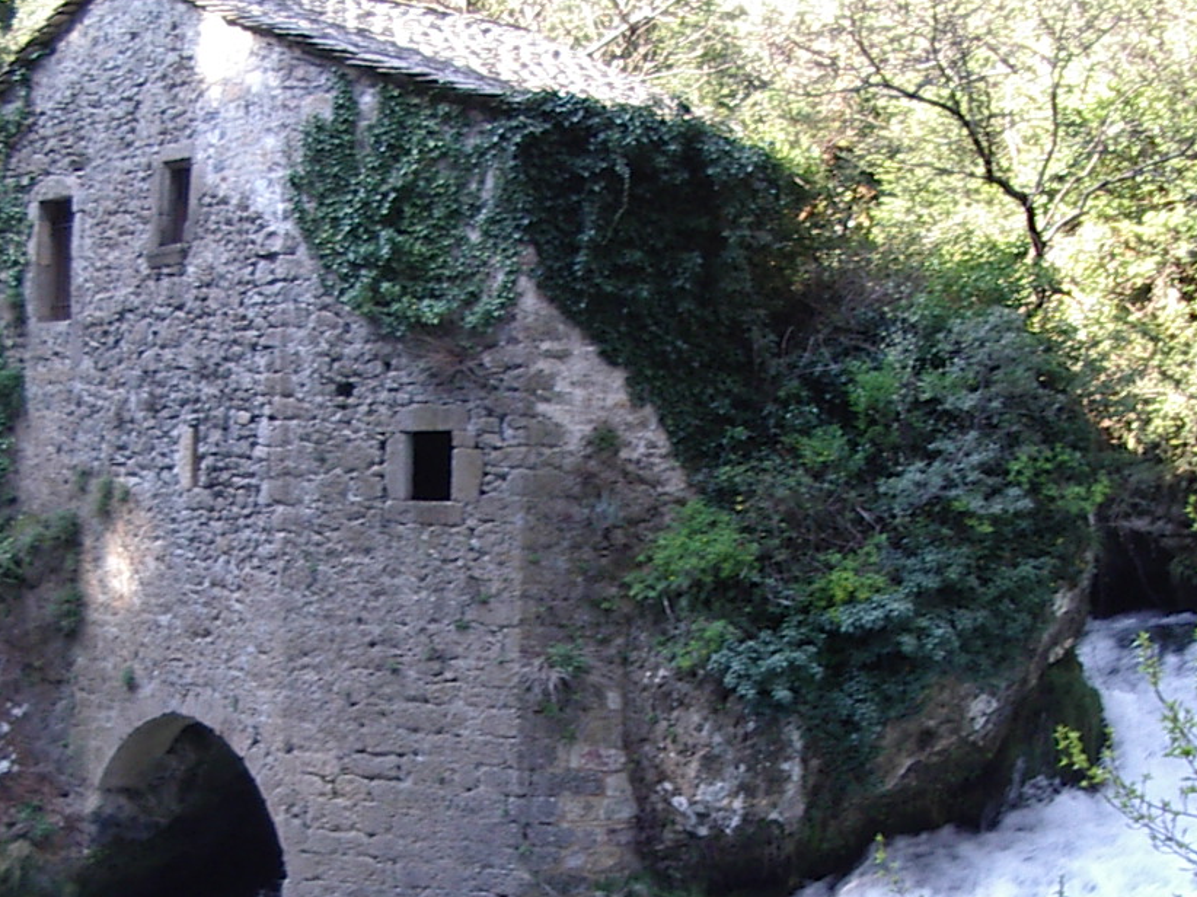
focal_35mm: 74
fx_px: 2558
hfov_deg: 26.2
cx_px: 440
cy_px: 738
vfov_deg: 19.6
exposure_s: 1/60
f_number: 2.6
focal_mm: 5.8
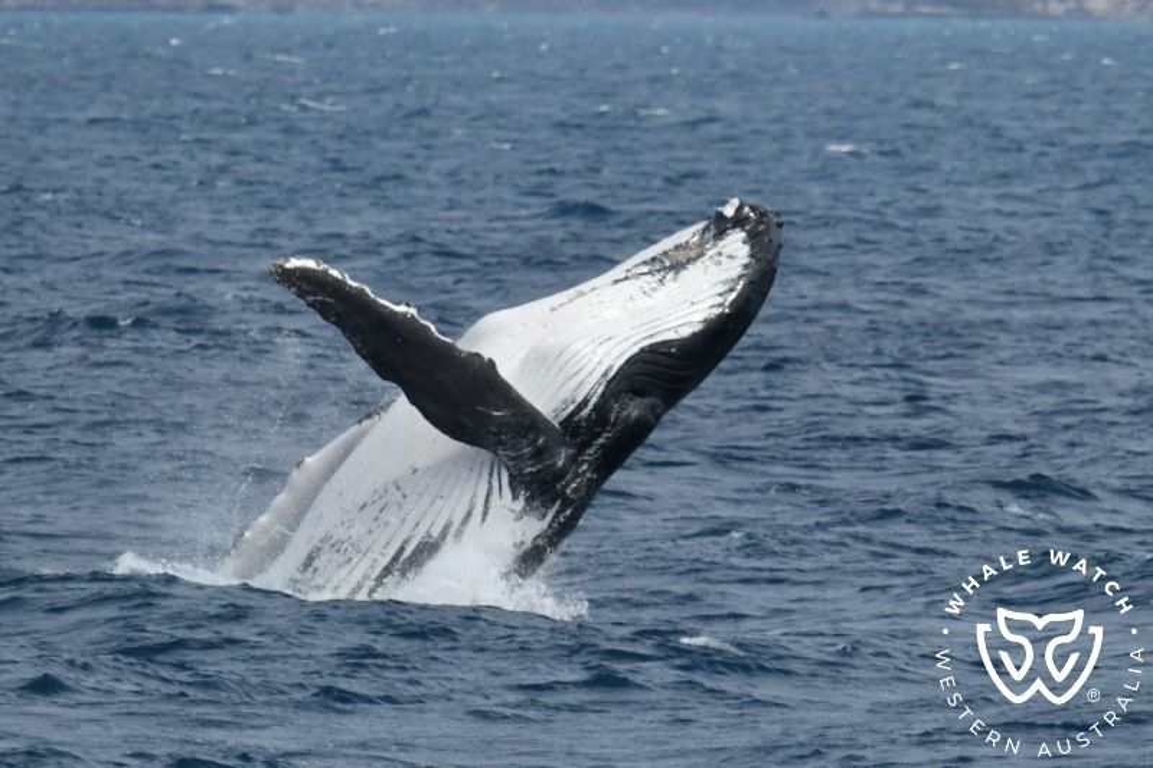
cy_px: 384
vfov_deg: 2.7
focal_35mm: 500
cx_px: 576
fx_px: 16010
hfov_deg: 4.1
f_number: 6.3
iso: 800
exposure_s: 1/8000
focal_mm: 500
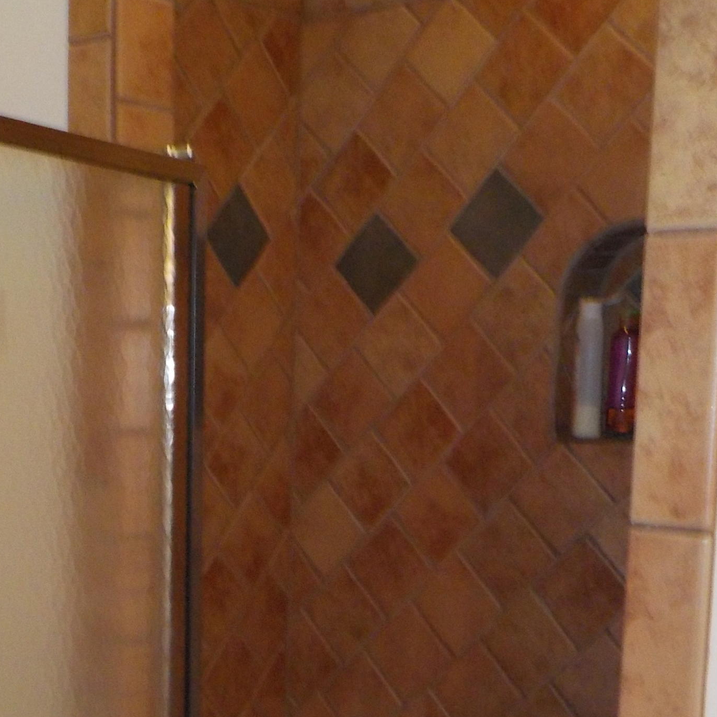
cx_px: 270
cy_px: 568
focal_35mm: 58
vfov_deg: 28.9
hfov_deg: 29.4
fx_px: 1359
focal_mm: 4.1
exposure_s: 1/15
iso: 500
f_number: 3.3
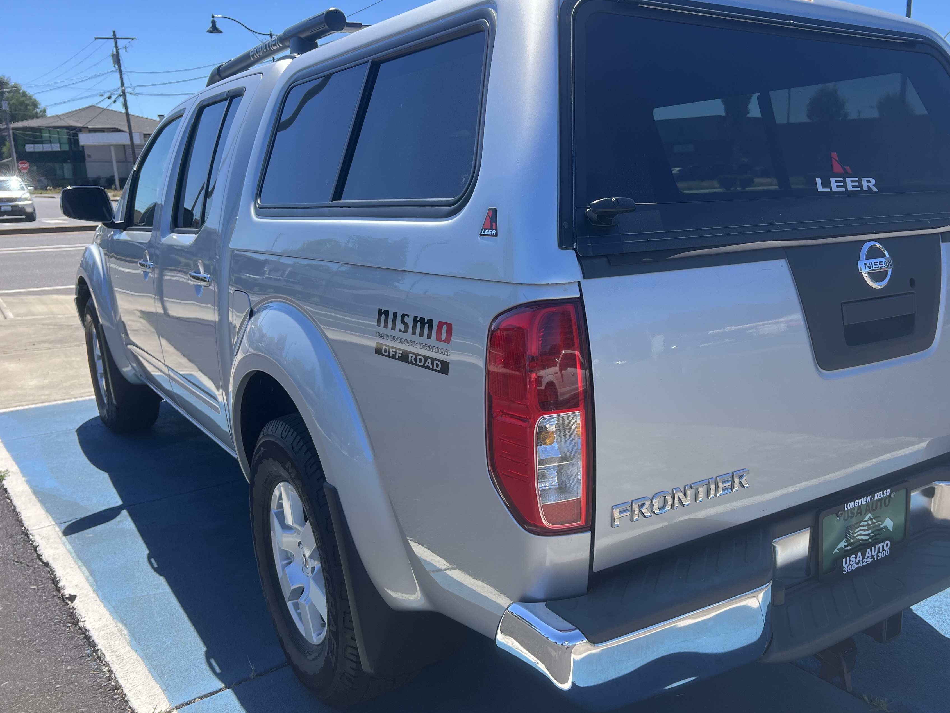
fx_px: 851
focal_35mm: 31
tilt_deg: -13.8
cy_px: 361
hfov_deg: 58.0
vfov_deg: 45.4
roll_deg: +1.3
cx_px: 557
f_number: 1.5
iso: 50
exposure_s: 1/1779
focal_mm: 5.7
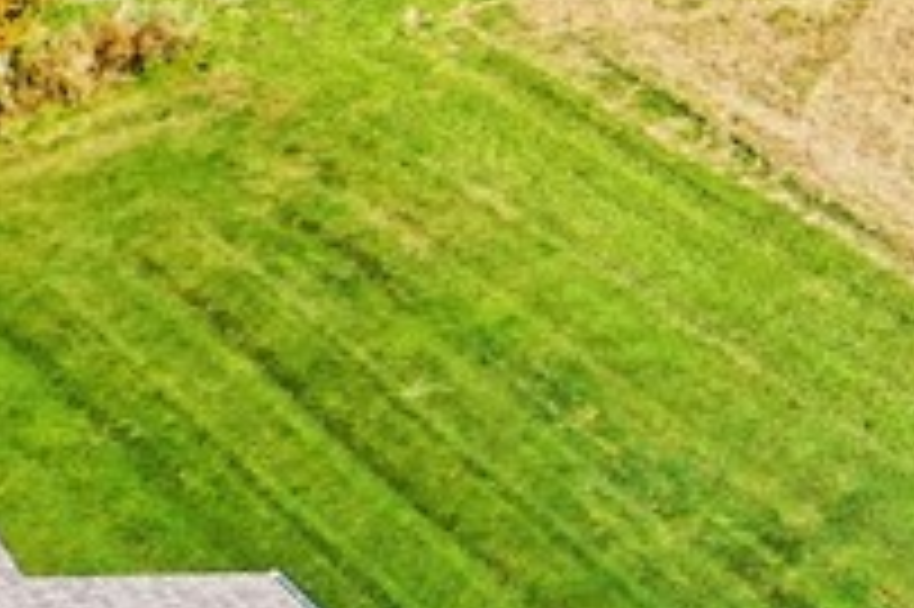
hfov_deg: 11.9
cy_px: -18
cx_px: 1932
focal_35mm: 150
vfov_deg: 9.1
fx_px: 3805
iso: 100
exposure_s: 1/320
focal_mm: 10.26
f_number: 5
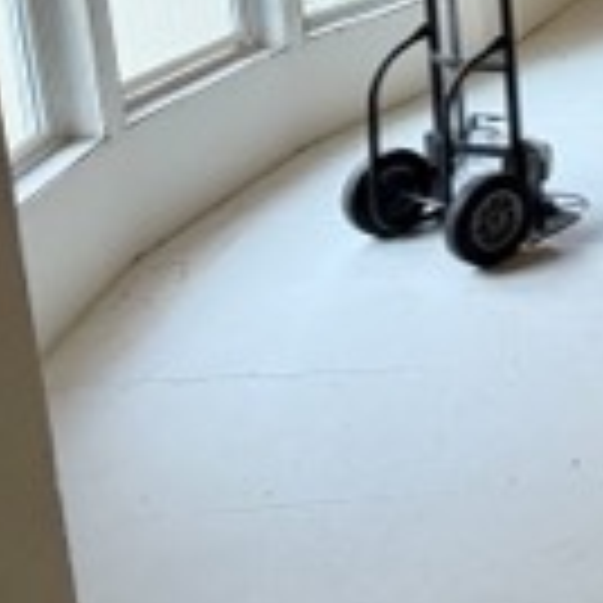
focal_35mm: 59
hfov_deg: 21.3
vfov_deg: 26.0
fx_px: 1163
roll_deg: +0.5
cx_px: 1035
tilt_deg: -7.7
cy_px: -117
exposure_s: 1/121
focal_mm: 2.22
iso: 160
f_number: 2.2
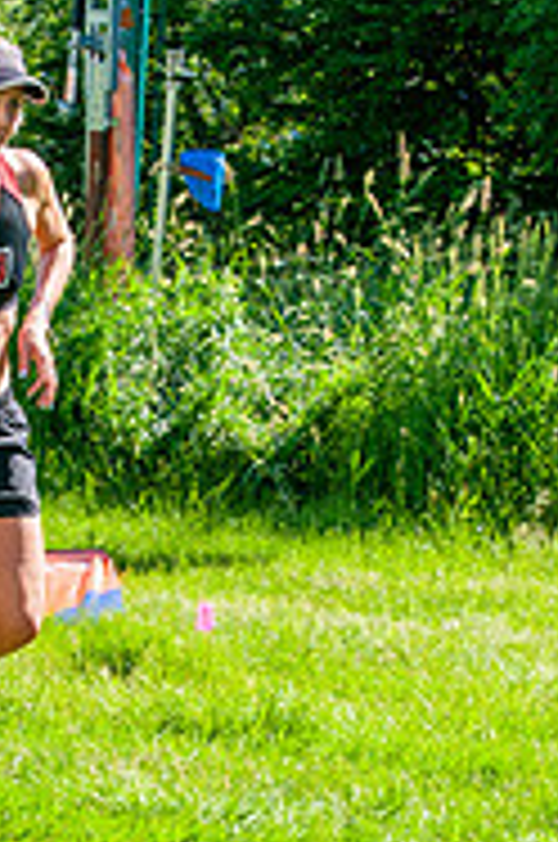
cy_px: 648
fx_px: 2870
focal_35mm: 123
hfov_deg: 11.0
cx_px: 56
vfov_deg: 16.6
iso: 200
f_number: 8
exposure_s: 1/320
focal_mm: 34
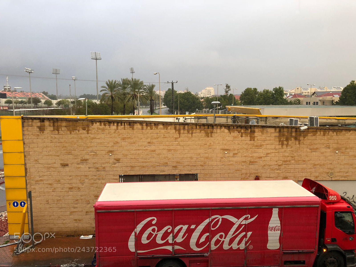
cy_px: 134
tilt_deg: -5.4
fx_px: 288
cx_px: 178
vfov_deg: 49.7
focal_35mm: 28
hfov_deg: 63.4
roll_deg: +0.8
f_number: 1.8
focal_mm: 4
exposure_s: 1/33
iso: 32
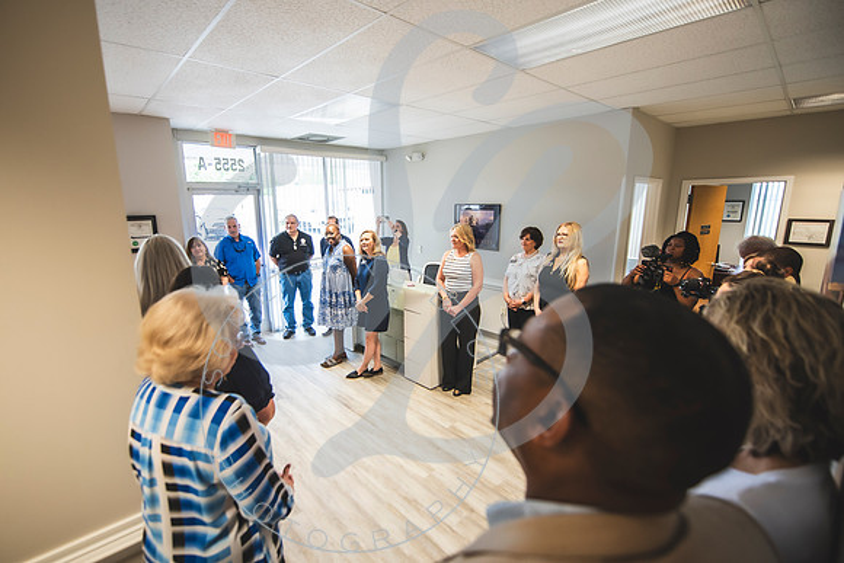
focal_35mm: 15
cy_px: 283
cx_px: 397
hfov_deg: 98.6
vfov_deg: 75.7
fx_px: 363
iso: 800
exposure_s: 1/200
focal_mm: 14
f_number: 2.8
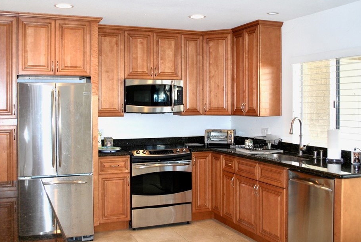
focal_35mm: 37
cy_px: 119
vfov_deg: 36.0
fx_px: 371
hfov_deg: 51.8
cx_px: 178
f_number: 4
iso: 200
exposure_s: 1/60
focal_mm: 22
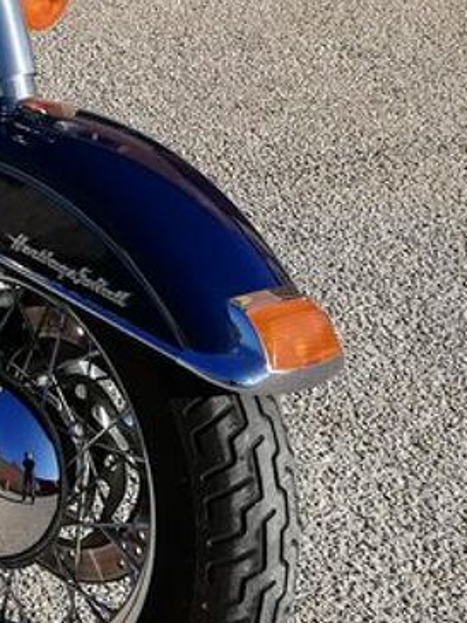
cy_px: -13
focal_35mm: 99
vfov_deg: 19.2
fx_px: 1781
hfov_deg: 13.7
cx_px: -301
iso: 50
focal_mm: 3.81
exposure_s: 1/1828
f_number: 2.2
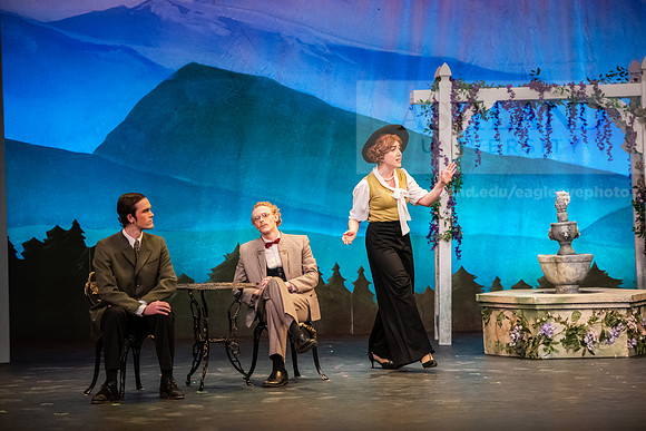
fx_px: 2423
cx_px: 323
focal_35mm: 135
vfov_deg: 10.2
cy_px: 216
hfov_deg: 15.2
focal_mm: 135
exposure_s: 1/320
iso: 4000
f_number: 3.2
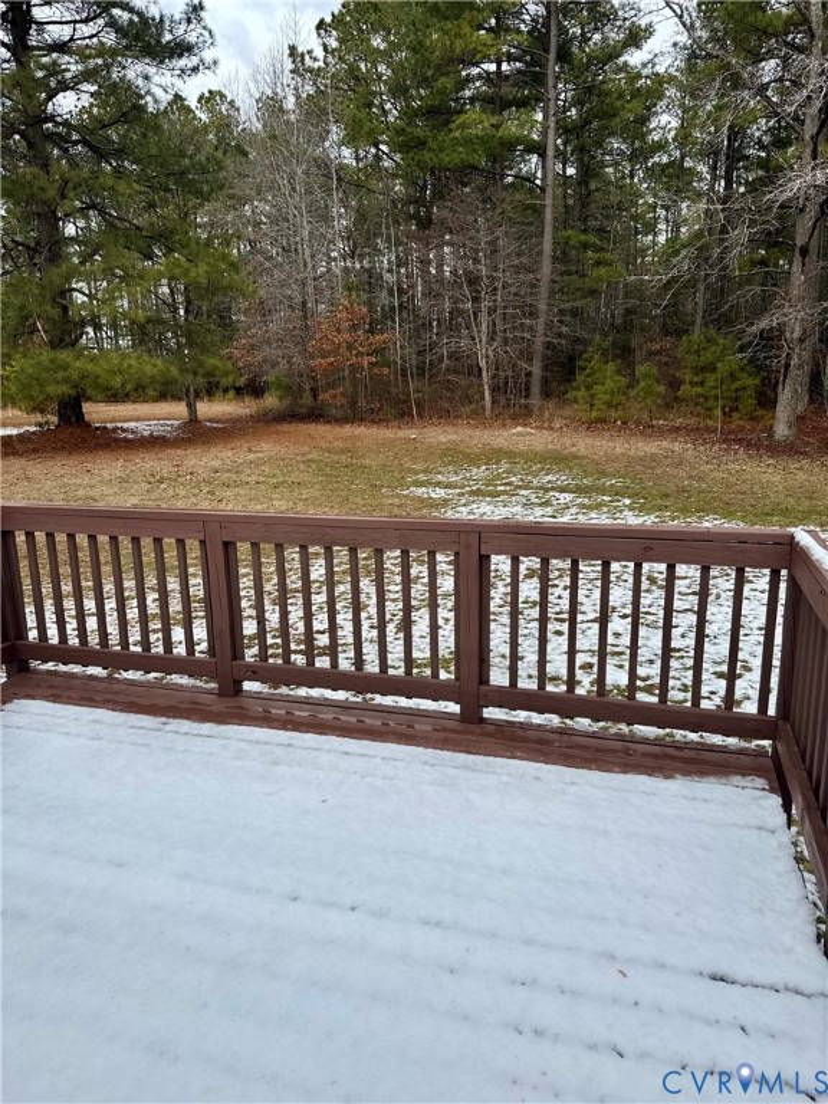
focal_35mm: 24
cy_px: 552
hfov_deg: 56.8
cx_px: 414
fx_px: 765
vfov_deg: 71.6
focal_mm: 6.76
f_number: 1.78
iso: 80
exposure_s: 1/3247
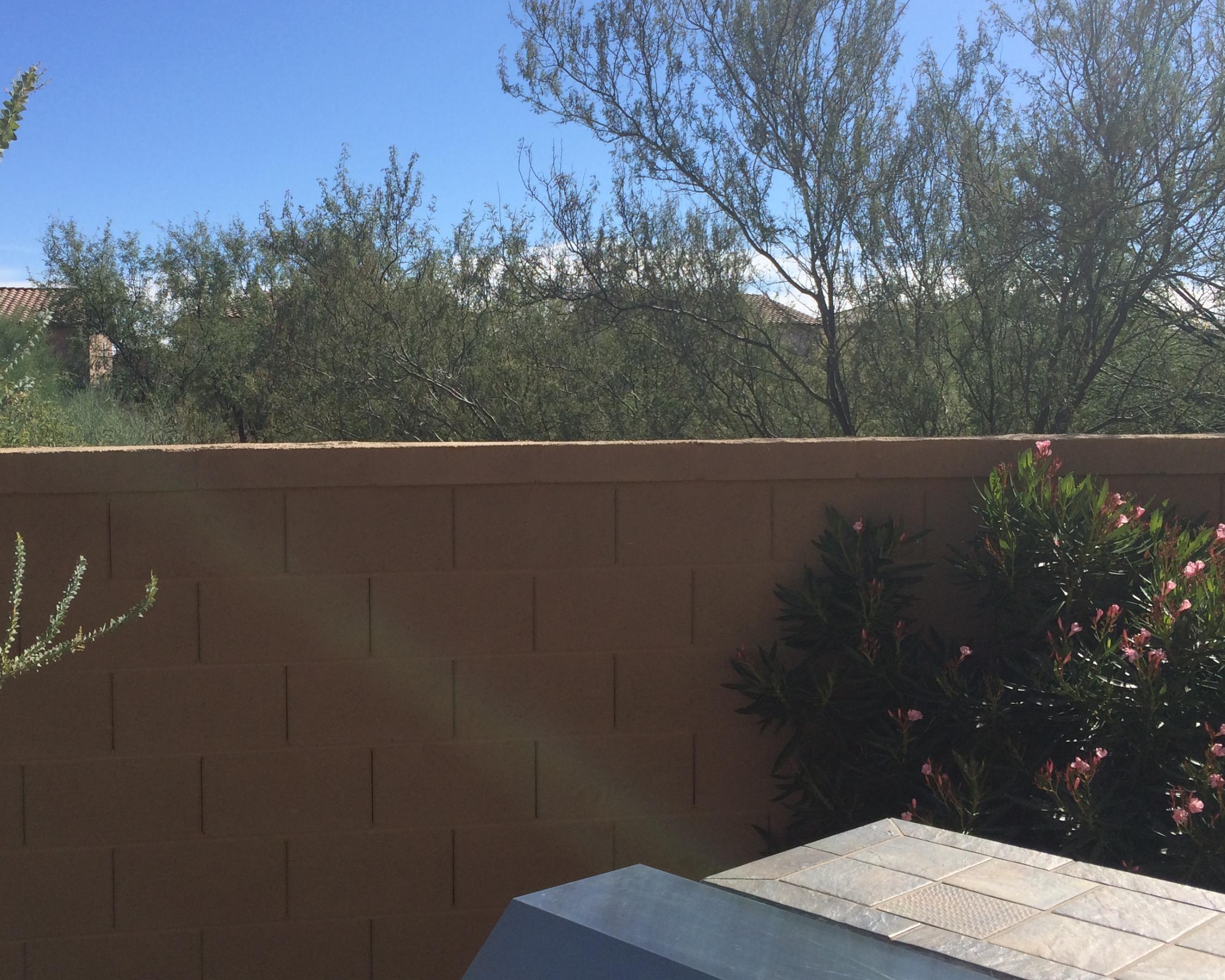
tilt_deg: -3.9
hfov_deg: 47.7
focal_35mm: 38
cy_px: 492
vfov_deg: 39.2
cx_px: 496
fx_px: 1378
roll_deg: +0.7
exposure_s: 1/2053
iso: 32
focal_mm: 4.15
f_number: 2.2
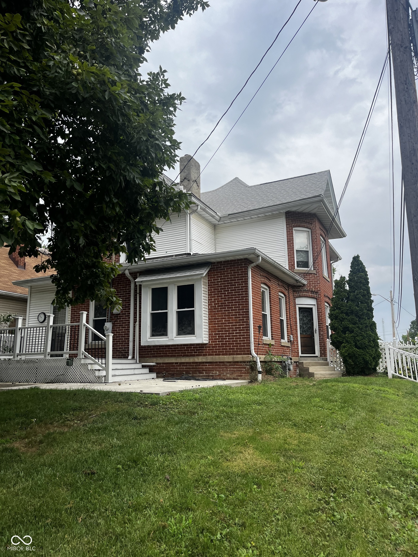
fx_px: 419
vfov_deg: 67.3
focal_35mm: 26
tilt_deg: +13.8
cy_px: 278
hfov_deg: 53.1
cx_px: 209
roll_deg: +0.6
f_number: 1.6
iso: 50
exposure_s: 1/1212
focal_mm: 5.1
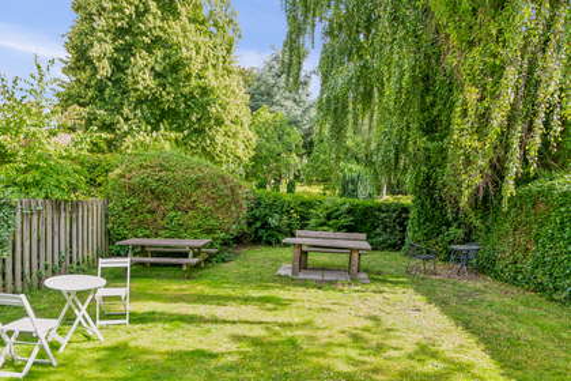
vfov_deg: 55.1
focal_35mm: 23
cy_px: 190
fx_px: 365
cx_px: 286
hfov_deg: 76.1
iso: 640
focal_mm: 23
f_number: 13
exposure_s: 1/125
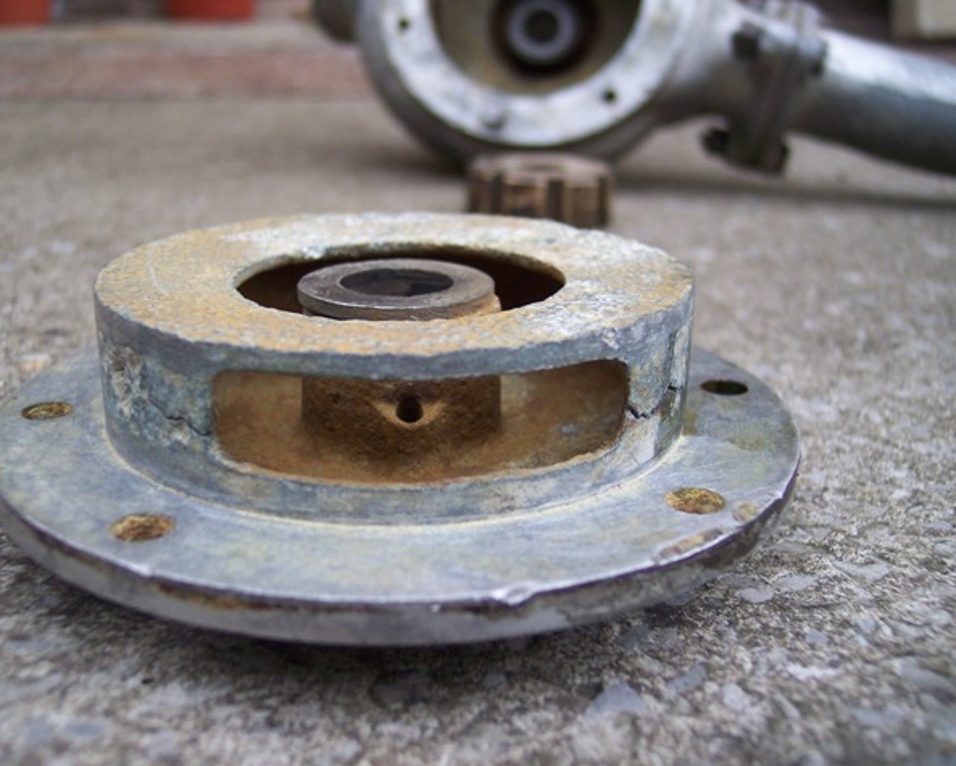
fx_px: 1132
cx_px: 466
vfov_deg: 37.4
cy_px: 381
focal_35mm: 40
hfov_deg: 45.8
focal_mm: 8
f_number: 2.8
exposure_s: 1/125
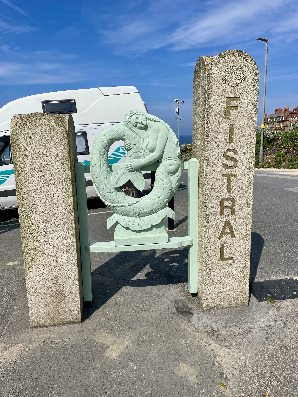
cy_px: 198
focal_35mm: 26
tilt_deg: -10.6
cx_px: 149
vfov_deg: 67.3
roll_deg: +2.7
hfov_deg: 53.1
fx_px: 298
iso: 32
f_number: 1.6
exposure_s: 1/8403
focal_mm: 4.2
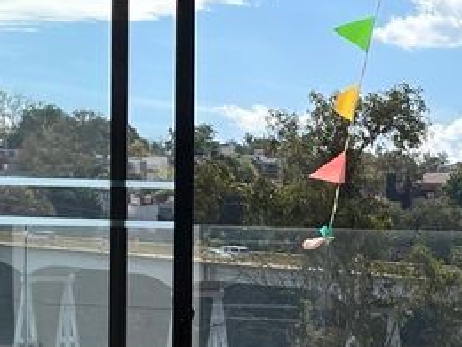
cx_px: 522
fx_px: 1602
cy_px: 338
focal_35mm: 120
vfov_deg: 12.2
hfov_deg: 15.9
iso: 50
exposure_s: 1/4310
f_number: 1.6
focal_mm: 5.1
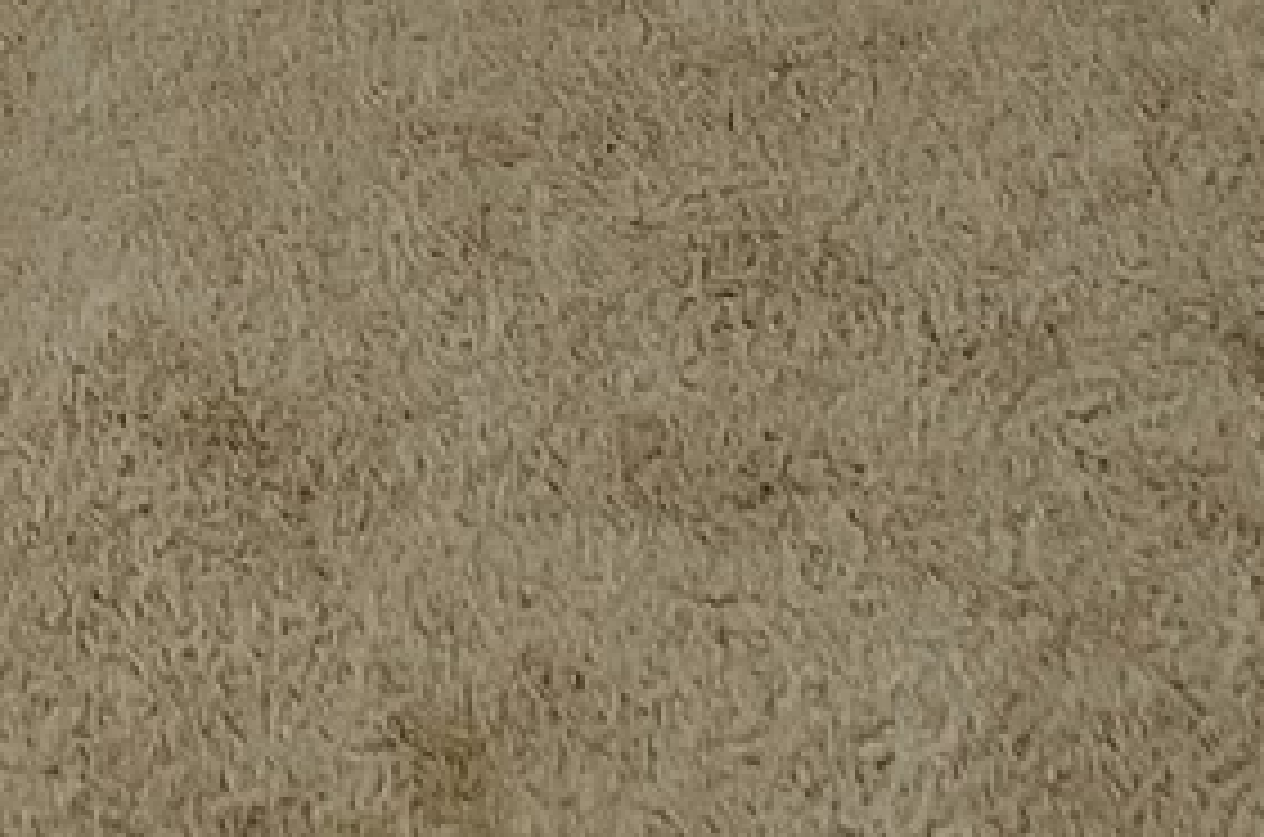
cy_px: -1568
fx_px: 3188
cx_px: -747
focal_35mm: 91
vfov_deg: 10.8
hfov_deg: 19.1
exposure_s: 1/20
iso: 160
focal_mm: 10
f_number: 4
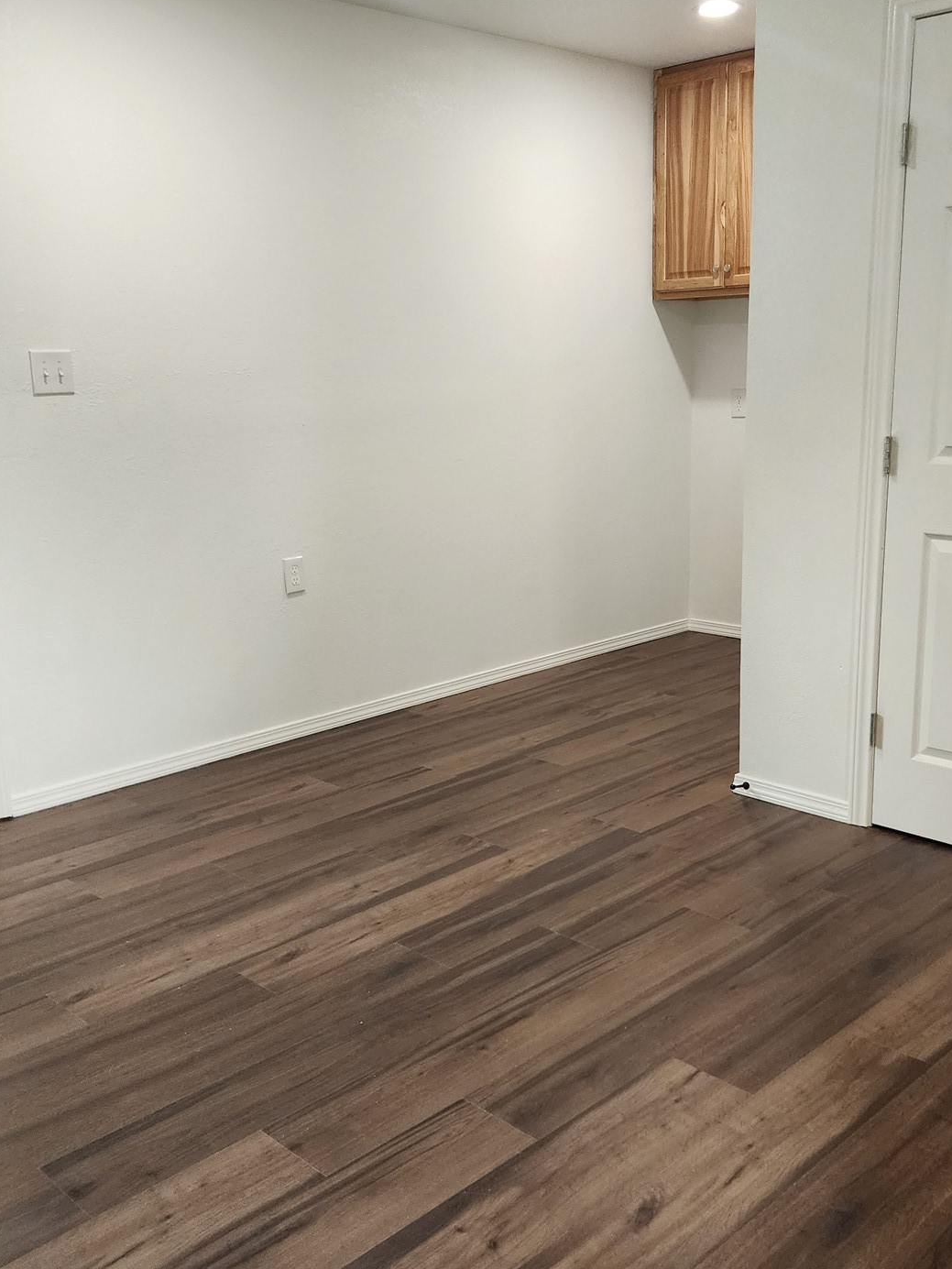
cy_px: 653
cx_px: 522
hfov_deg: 41.8
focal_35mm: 34
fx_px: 1247
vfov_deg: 53.9
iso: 250
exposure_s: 1/120
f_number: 1.8
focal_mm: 6.4
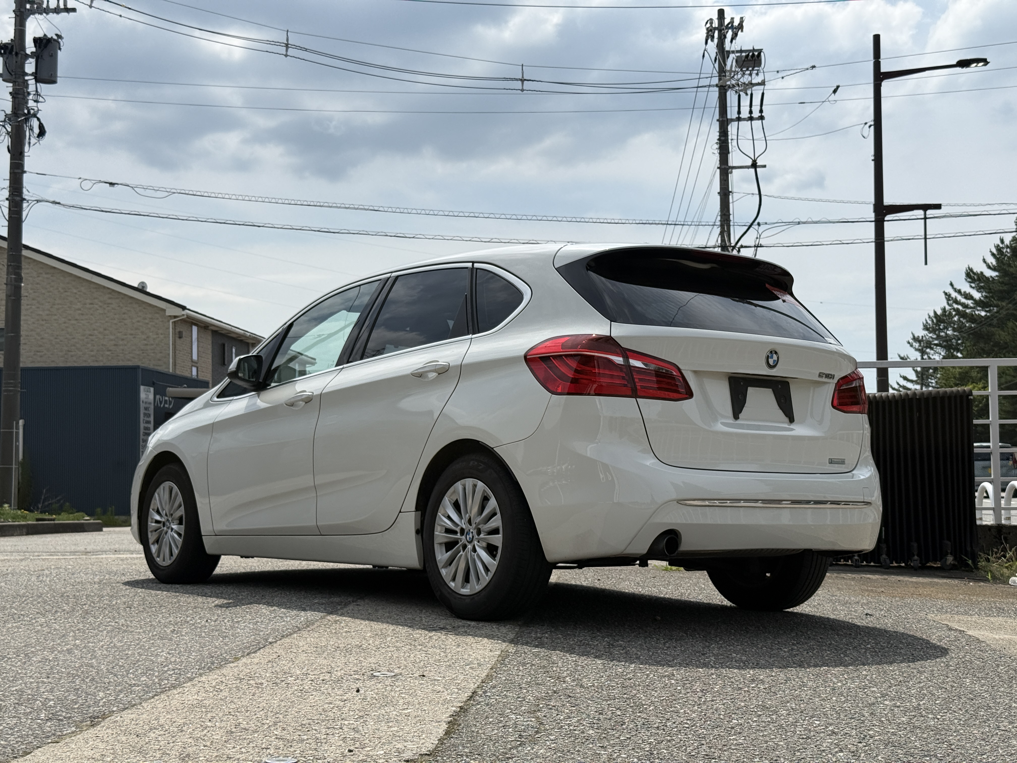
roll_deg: +0.1
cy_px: 382
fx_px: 1410
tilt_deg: +3.8
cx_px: 508
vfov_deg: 30.3
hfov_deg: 39.7
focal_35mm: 48
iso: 64
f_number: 1.78
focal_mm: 6.76
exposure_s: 1/11364
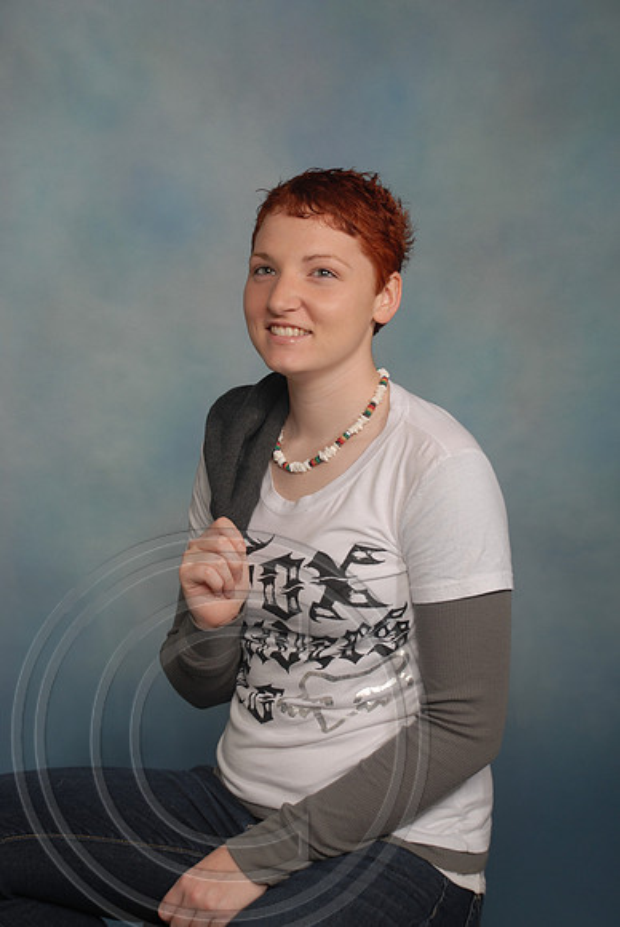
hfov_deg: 19.0
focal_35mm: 72
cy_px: 464
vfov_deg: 28.0
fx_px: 1855
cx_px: 310
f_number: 5.6
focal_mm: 48
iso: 100
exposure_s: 1/125
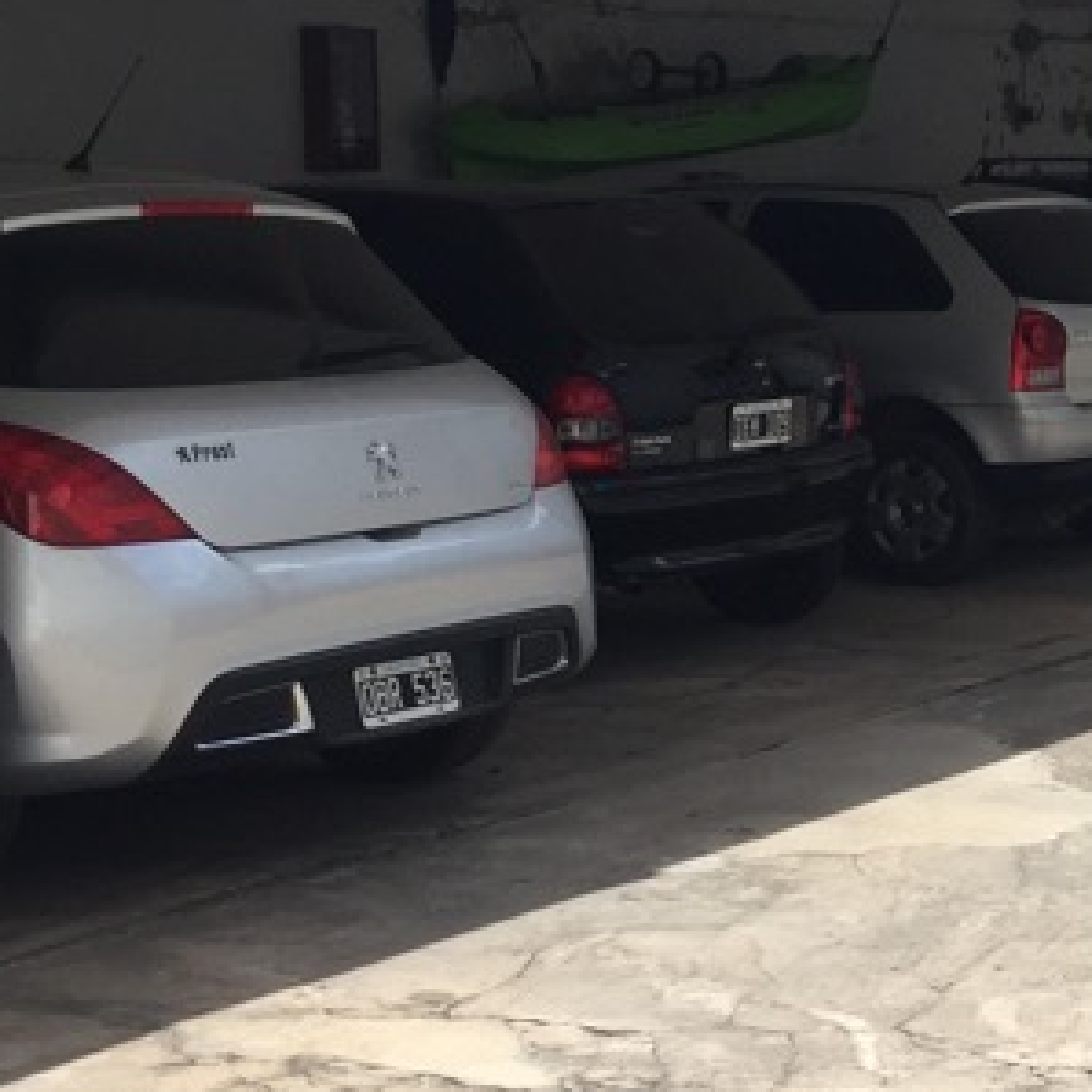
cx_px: 1360
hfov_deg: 18.5
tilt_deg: -8.3
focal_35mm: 88
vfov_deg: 19.7
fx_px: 3141
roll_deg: -1.2
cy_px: 619
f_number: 2.2
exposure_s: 1/1980
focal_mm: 4.15
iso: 32
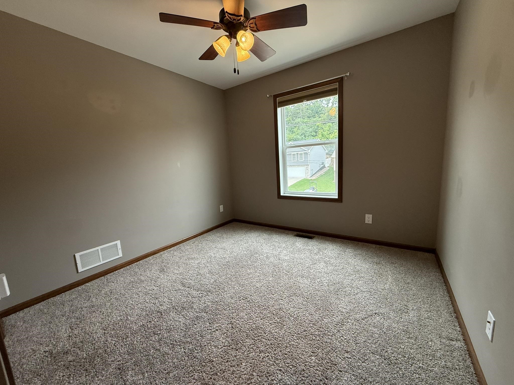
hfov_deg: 102.1
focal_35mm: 14
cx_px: 257
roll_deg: +3.6
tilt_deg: -8.1
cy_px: 192
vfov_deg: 85.7
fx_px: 208
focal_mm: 2.22
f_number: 2.2
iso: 160
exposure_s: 1/120
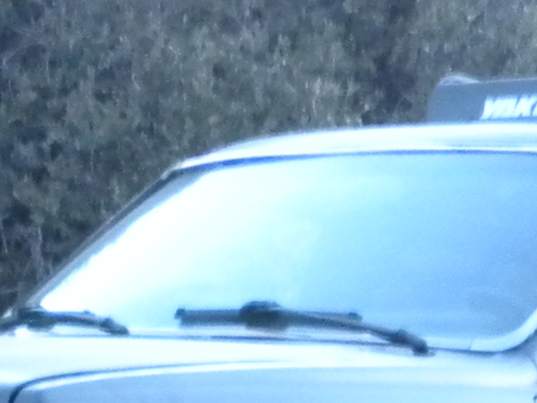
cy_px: 1100
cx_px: 393
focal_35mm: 220
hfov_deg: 9.0
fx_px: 3413
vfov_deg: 6.3
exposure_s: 1/187
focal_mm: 6.6
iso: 400
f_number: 3.5
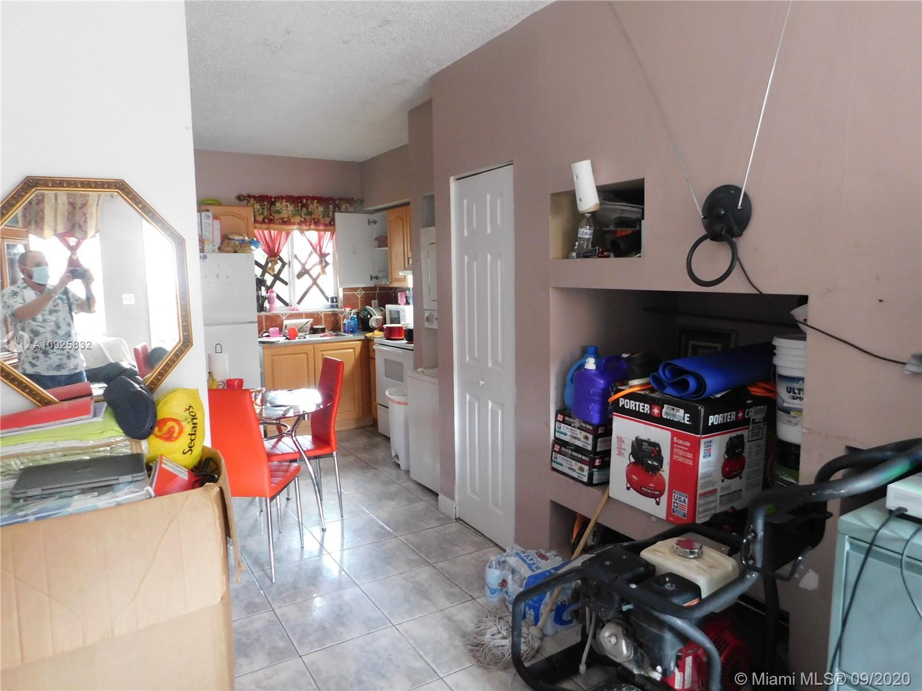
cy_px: 346
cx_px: 461
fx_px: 613
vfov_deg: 58.9
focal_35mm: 23
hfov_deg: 73.9
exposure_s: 1/13
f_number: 3
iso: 400
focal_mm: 4
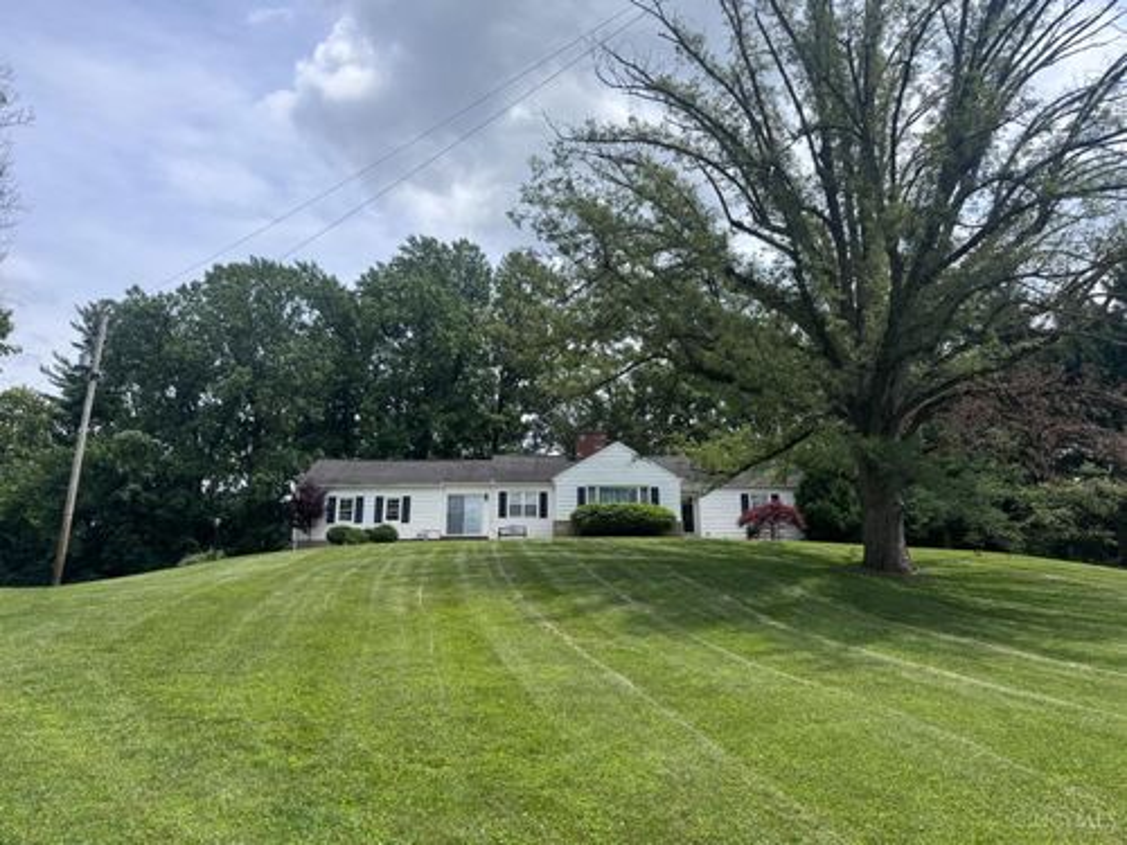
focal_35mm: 24
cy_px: 422
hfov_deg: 71.6
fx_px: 781
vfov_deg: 56.8
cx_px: 564
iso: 80
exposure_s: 1/5348
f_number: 1.78
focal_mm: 6.76
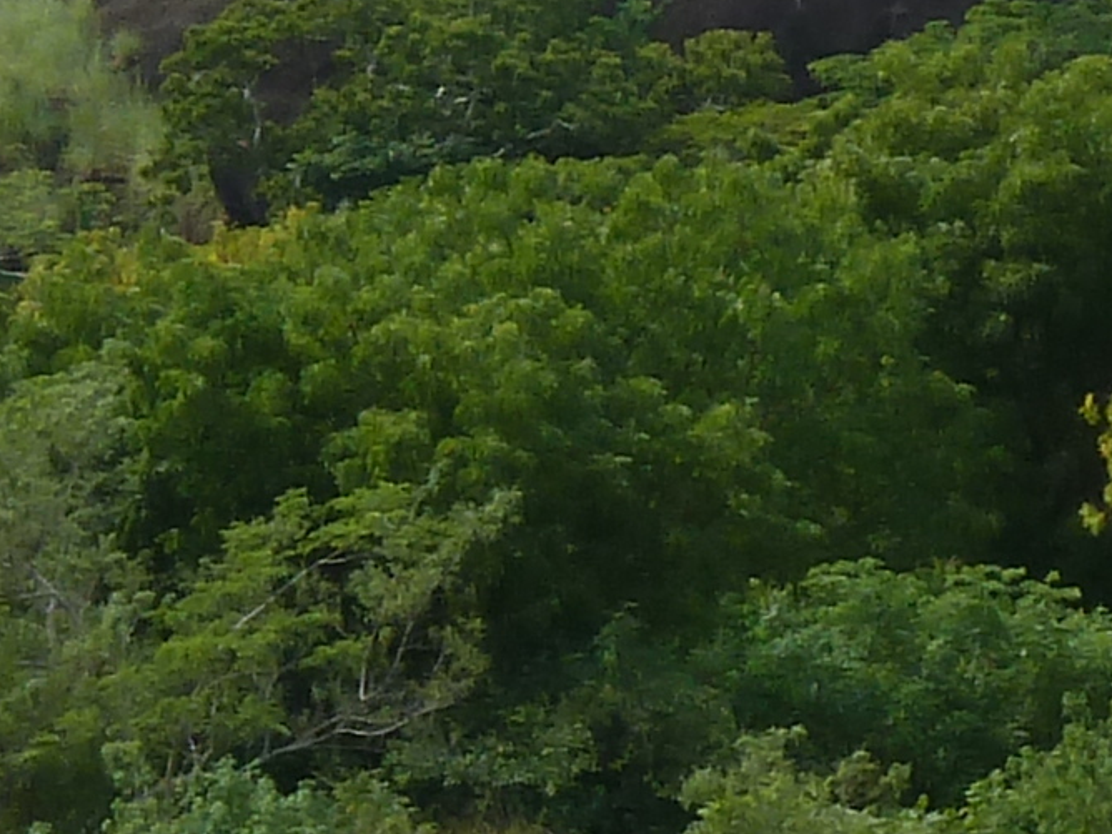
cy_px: 1027
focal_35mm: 880
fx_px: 28269
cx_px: 52
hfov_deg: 2.3
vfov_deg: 1.7
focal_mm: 24.1
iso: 80
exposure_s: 1/500
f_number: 5
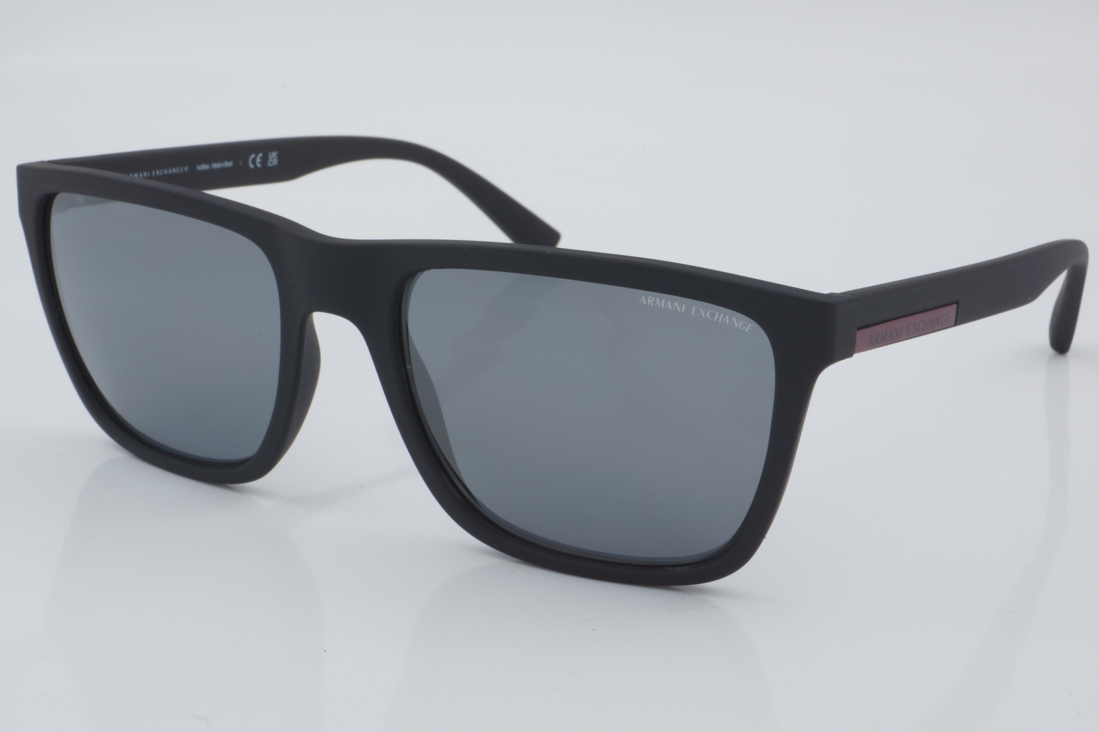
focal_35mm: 75
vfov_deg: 18.2
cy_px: 366
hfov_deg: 27.0
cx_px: 550
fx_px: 2289
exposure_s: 1/4
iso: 100
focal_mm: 50
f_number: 32
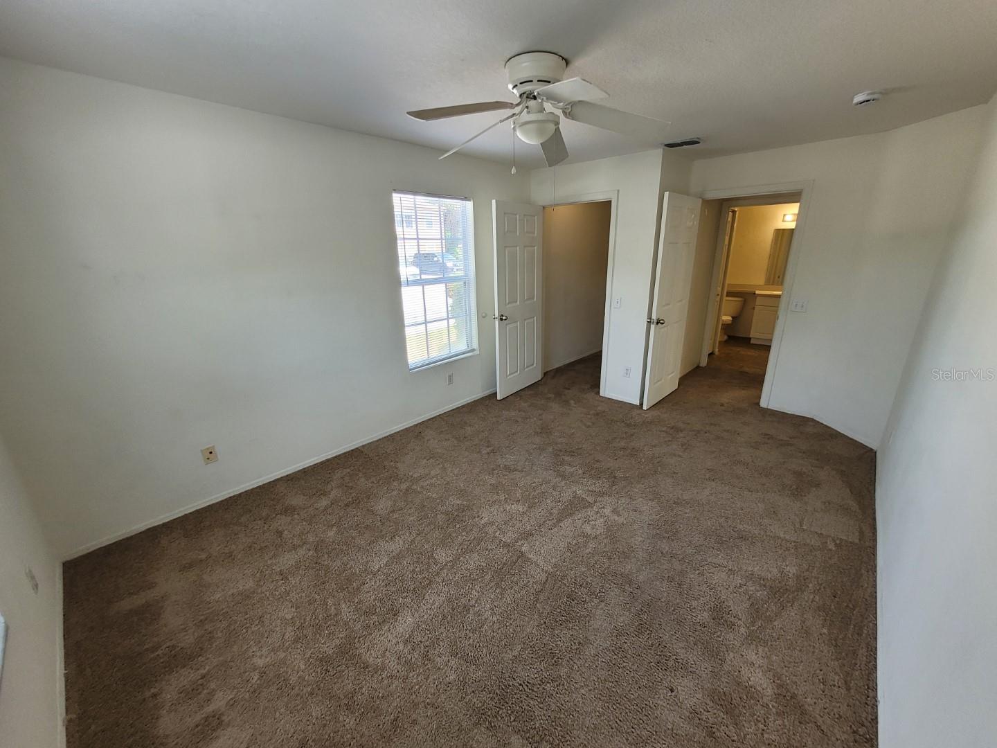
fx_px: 374
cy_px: 374
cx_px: 498
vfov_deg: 89.9
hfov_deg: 106.2
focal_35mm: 13
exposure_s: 1/60
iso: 100
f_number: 2.2
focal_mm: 1.74
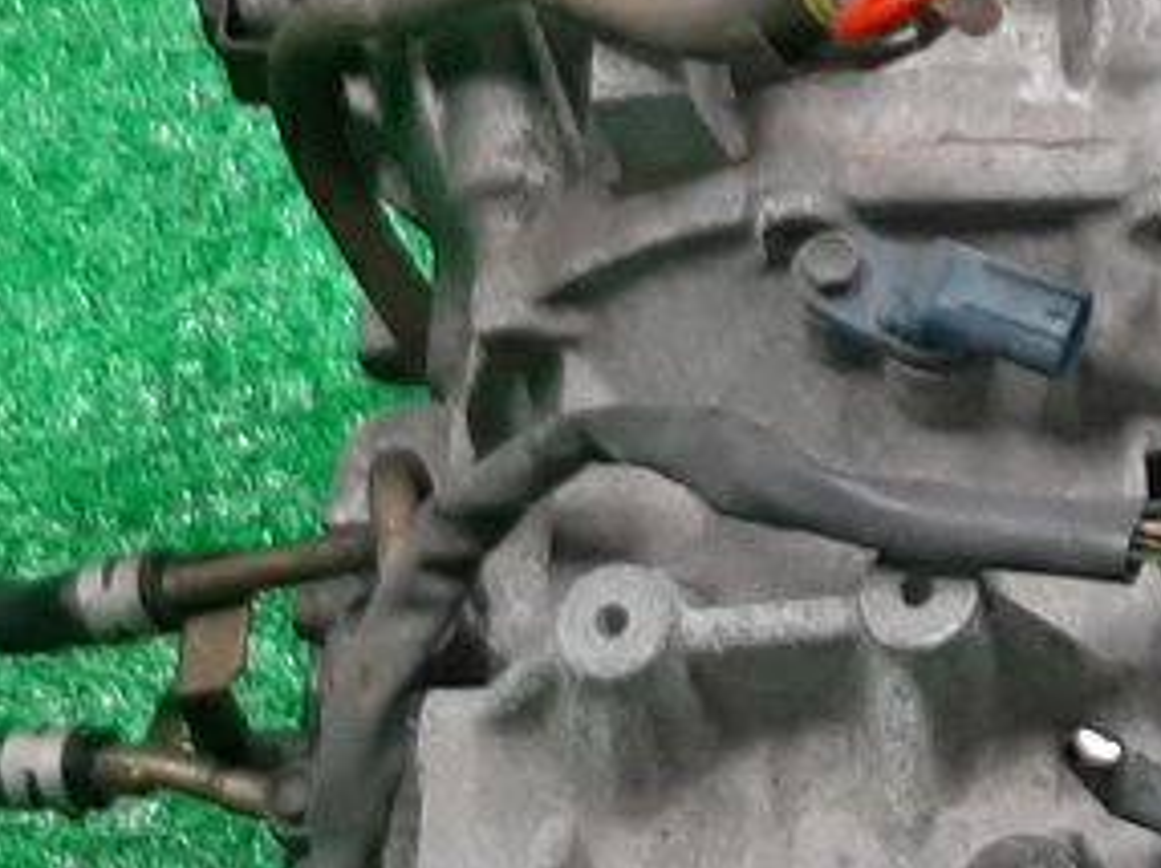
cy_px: 406
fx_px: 4390
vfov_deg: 11.3
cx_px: 1145
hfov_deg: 14.8
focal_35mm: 131
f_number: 1.7
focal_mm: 3.93
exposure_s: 1/50
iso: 102
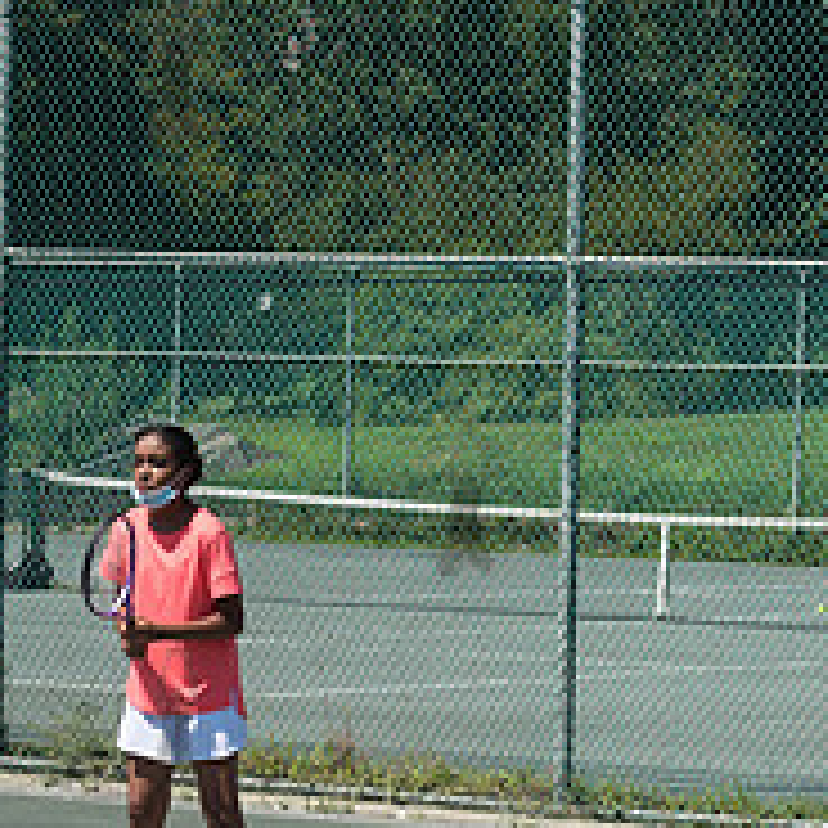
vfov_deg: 10.0
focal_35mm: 175
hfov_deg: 9.9
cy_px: 677
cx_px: 844
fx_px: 4736
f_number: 4.5
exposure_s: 1/1000
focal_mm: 50
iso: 125
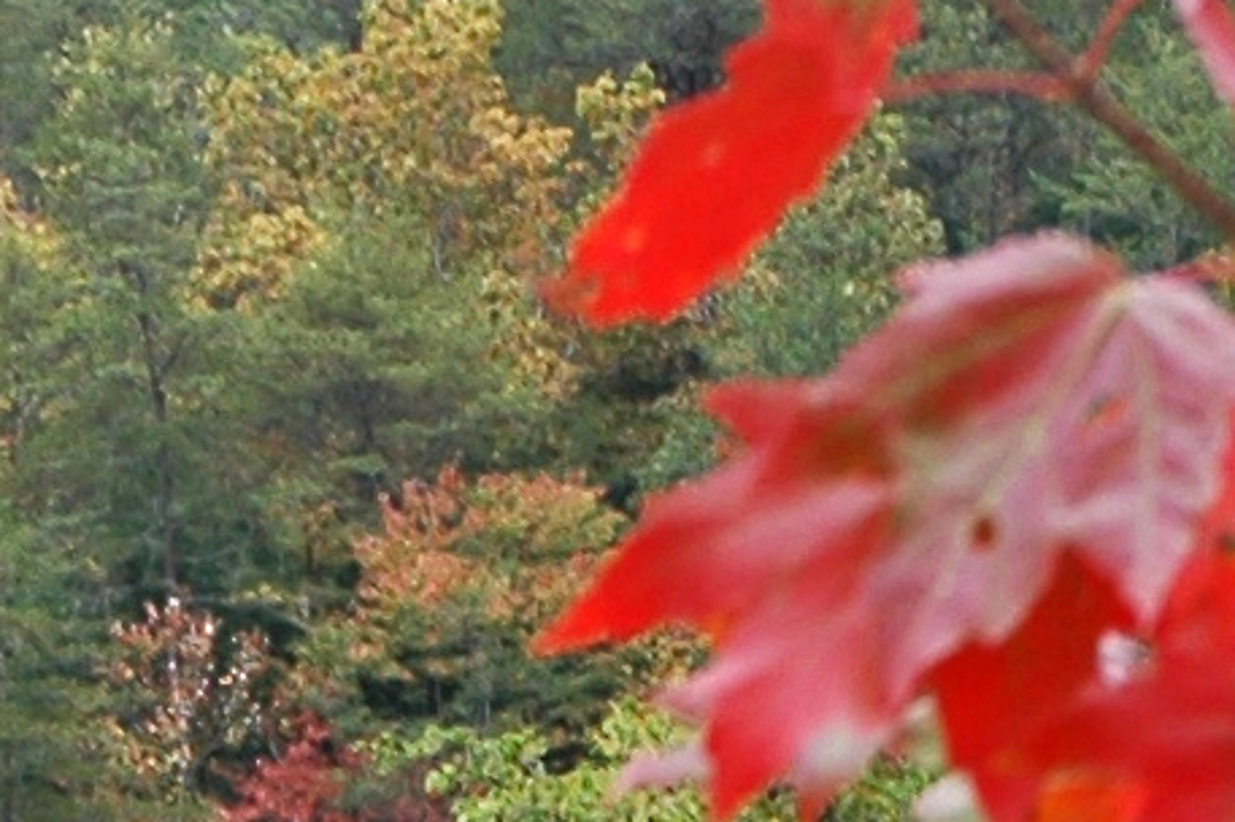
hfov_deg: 6.7
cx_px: 114
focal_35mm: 306
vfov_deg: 4.3
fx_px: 10500
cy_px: 2598
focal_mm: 31
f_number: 5.6
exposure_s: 1/60
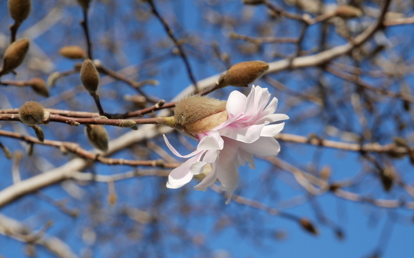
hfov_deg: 16.3
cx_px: 207
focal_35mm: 128
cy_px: 147
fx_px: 1444
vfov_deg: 10.2
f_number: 8
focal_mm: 60
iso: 200
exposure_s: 1/400
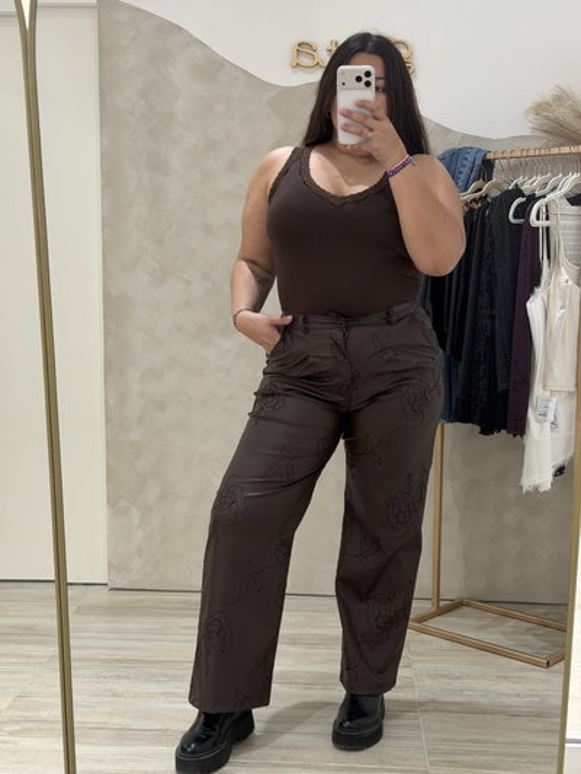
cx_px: 290
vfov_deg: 39.6
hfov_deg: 30.3
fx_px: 1074
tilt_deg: -24.3
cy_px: 387
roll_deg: -0.2
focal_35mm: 48
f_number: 1.78
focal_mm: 6.76
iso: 80
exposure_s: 1/50
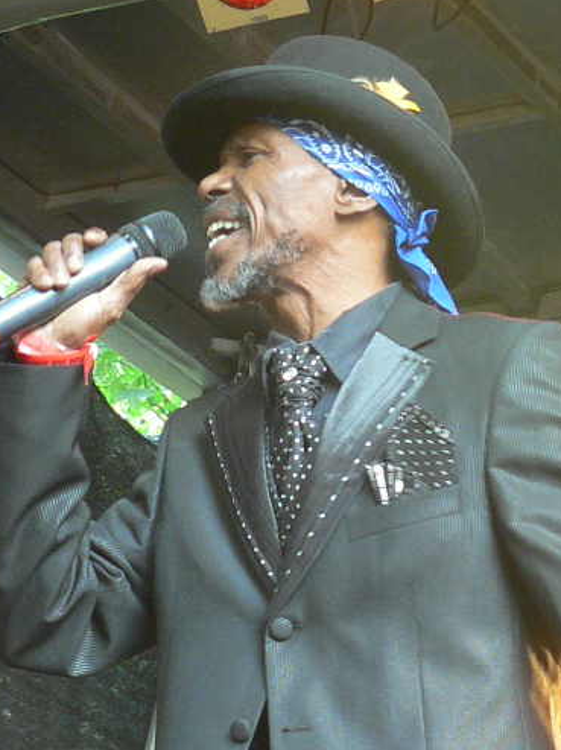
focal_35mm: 90
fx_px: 1947
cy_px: 427
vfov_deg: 21.8
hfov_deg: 16.4
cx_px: 255
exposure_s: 1/30
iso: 200
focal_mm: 12.6
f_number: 3.2
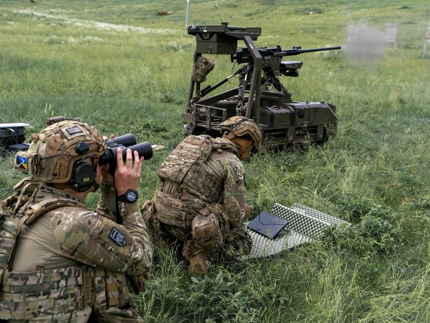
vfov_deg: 37.7
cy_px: 162
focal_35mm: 38
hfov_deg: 49.0
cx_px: 219
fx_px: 472
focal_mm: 35
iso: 800
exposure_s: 1/1600
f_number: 5.6
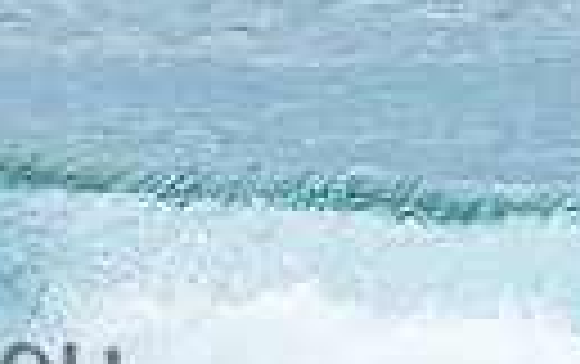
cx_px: -345
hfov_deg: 0.9
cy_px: 232
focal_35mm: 2239
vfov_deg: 0.6
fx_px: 35438
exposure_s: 1/1600
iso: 500
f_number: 7.1
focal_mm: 400
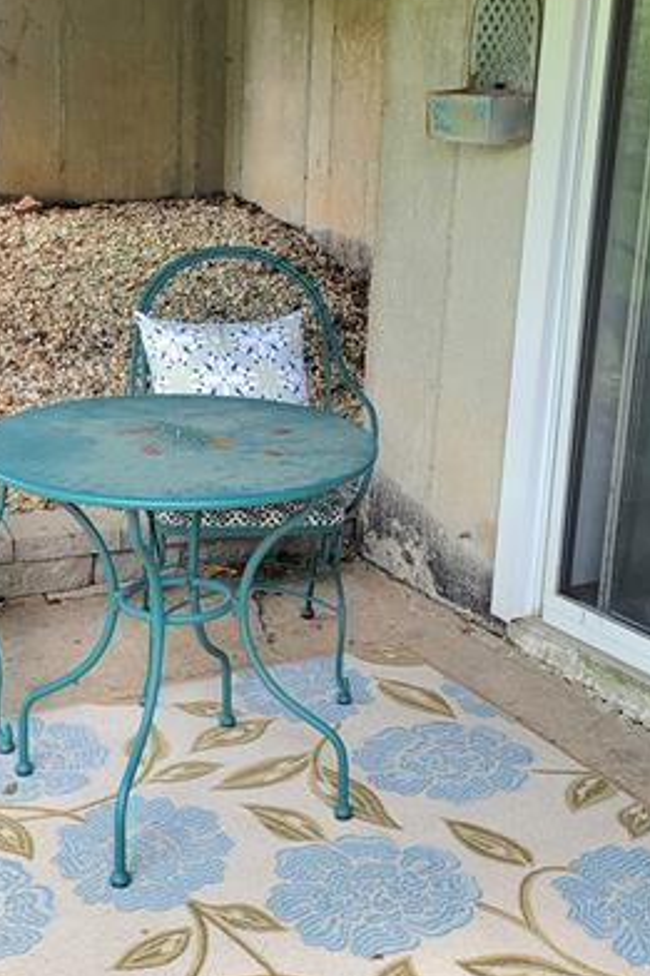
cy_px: 518
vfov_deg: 37.5
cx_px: 264
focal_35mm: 53
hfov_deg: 25.5
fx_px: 1437
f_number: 1.8
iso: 40
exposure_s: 1/312
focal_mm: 5.4
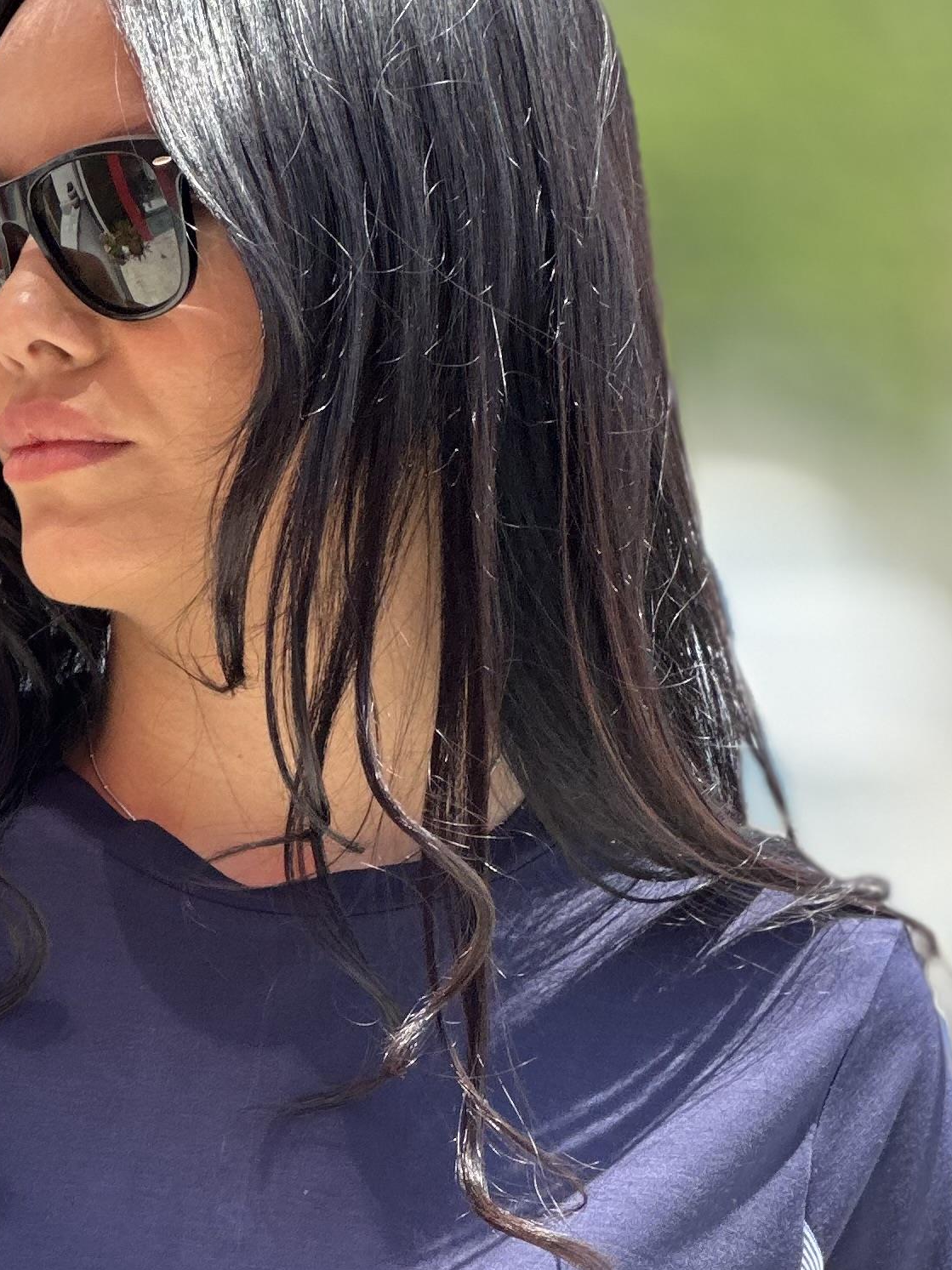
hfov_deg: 7.1
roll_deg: +0.2
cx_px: 189
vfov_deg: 9.4
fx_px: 7630
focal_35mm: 208
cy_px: 1347
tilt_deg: -2.1
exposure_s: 1/191
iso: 32
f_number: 2.8
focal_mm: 9
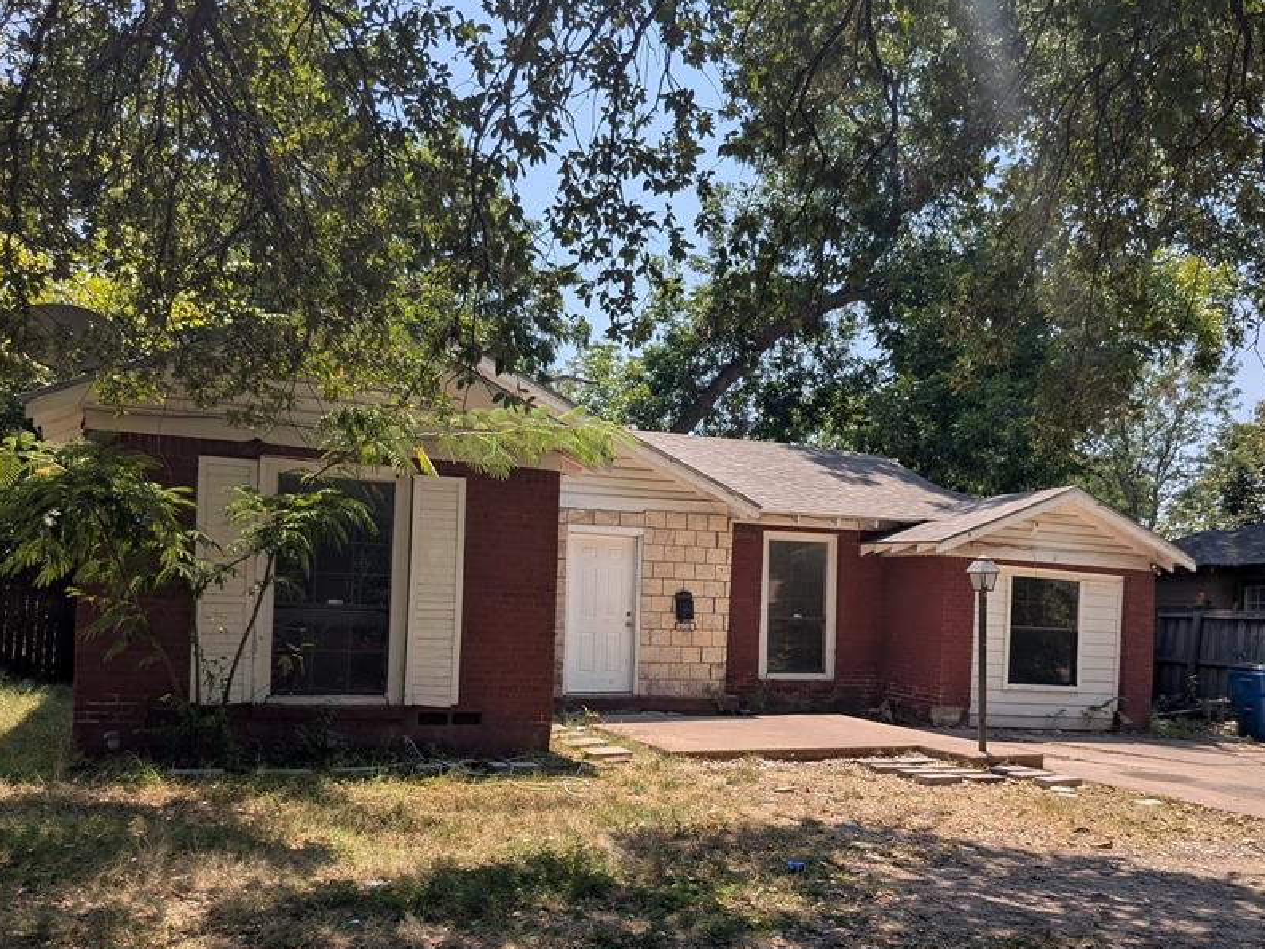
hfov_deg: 58.3
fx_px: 1133
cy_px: 557
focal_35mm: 31
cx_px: 660
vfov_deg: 45.3
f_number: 1.7
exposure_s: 1/2004
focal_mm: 4.53
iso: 41
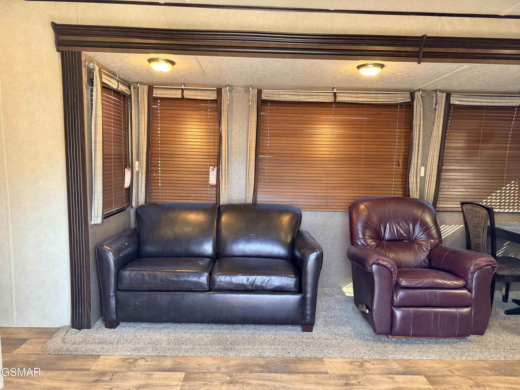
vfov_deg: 56.8
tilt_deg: -5.7
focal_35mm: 24
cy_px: 195
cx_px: 260
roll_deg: -1.5
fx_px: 361
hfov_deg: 71.6
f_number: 1.78
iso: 320
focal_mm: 6.76
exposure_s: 1/60
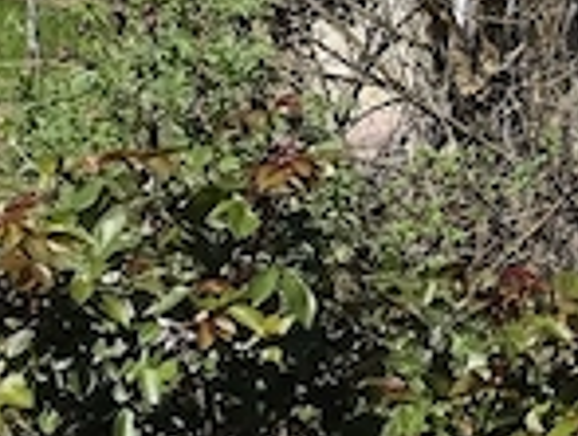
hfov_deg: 11.0
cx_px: 1321
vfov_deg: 9.4
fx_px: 2611
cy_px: -82
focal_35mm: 156
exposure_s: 1/5778
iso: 80
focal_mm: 6.3
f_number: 1.7
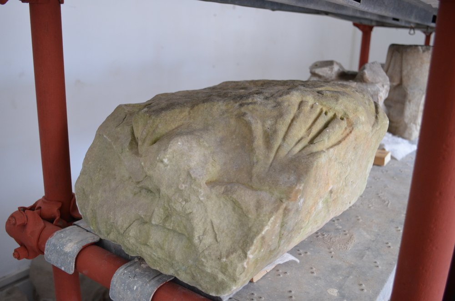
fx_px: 416
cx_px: 228
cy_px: 150
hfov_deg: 57.3
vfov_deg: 39.8
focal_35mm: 33
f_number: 3.8
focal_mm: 22
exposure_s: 1/30
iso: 1400
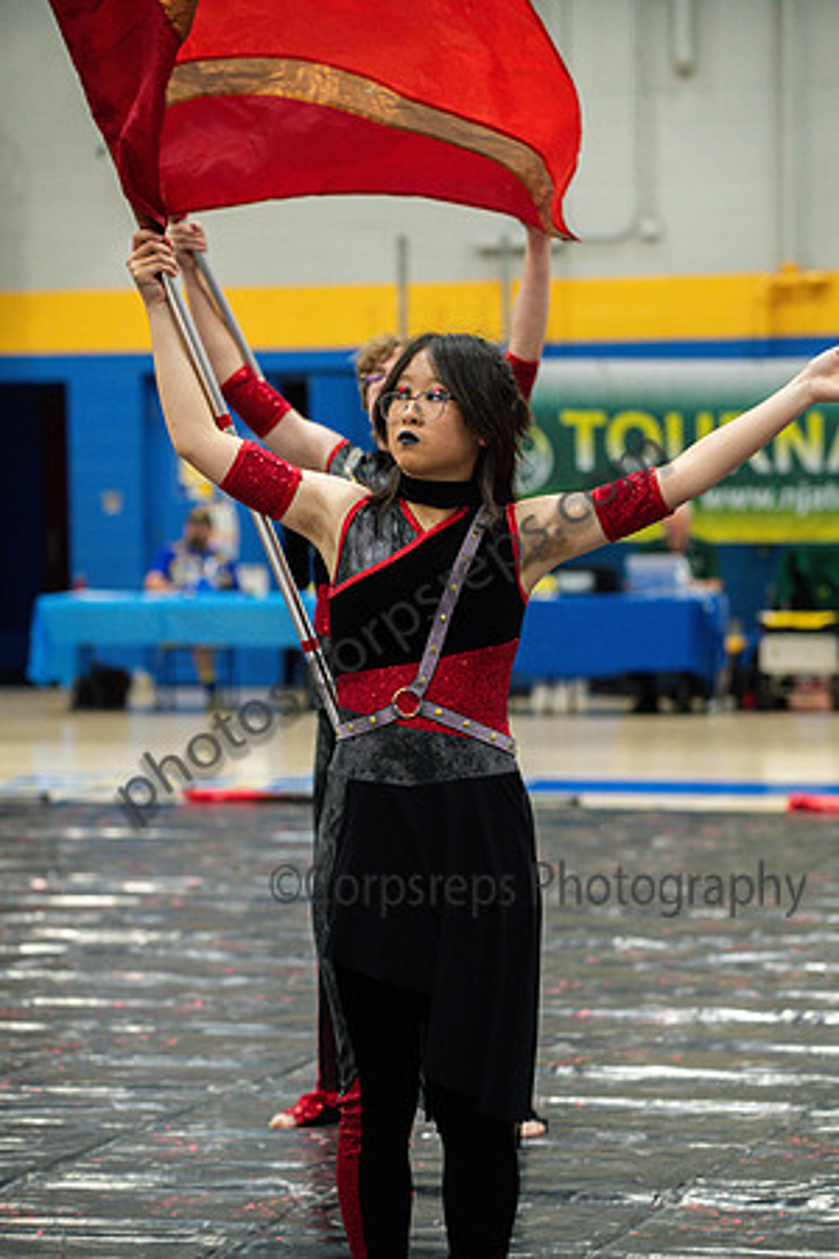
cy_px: 630
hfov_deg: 11.4
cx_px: 420
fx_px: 4195
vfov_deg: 17.1
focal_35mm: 120
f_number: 4
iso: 6400
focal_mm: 120
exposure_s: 1/500
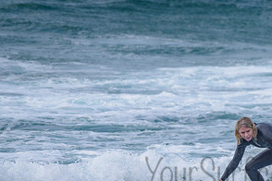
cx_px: 258
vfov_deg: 1.1
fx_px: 9126
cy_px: 123
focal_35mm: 1208
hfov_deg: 1.7
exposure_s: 1/1600
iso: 160
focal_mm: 500
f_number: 5.6
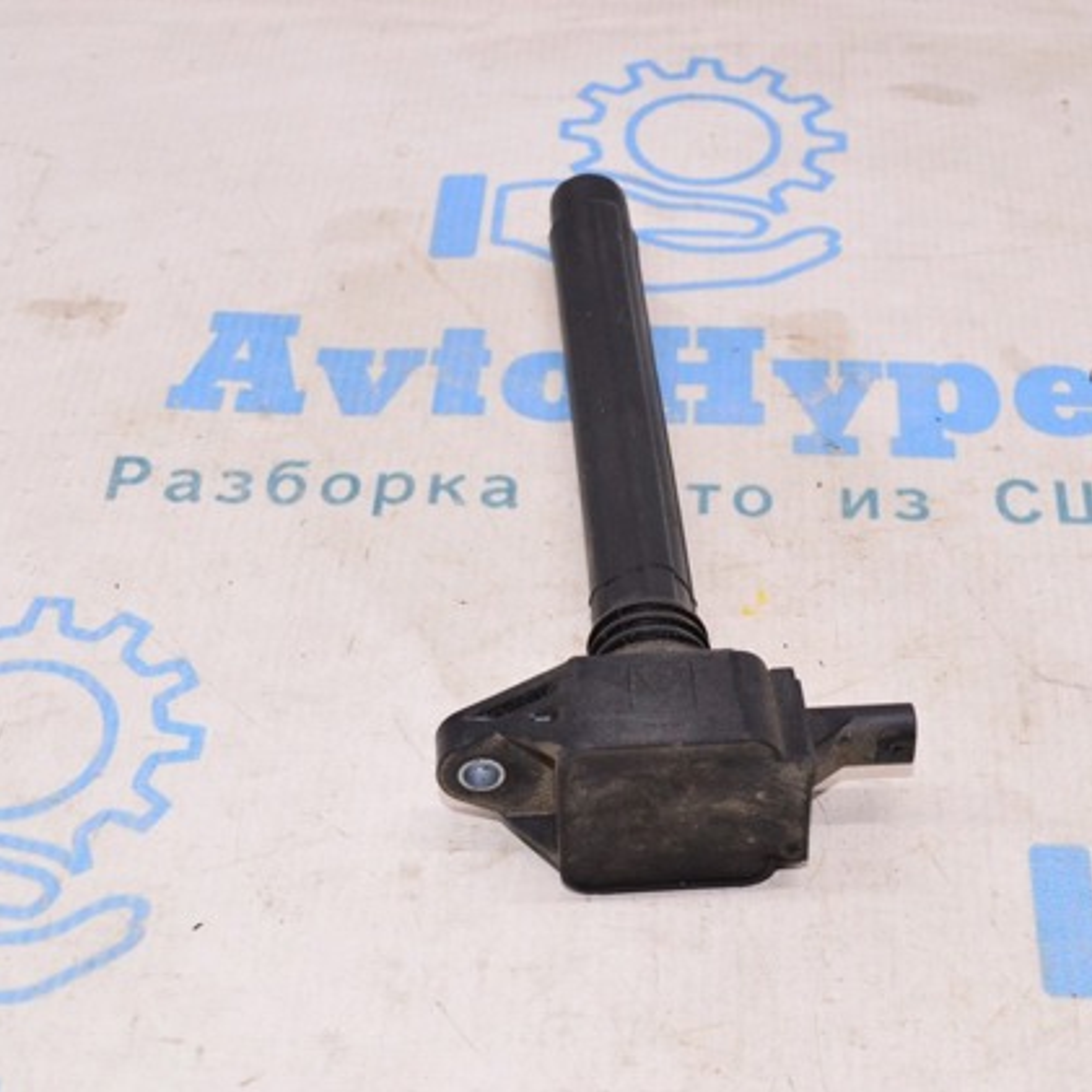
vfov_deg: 27.7
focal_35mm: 62
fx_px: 2213
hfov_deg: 27.6
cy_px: 549
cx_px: 698
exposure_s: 1/100
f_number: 8
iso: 1600
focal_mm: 32
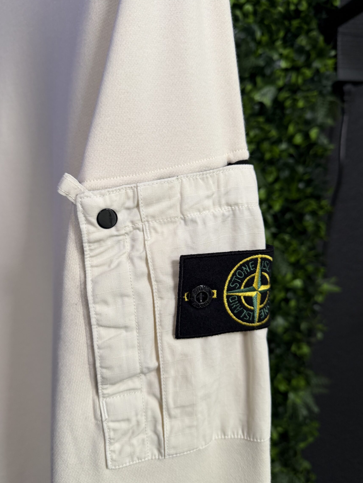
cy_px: 239
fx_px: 378
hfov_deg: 51.3
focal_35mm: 27
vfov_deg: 65.3
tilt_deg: -7.6
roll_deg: -2.6
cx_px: 166
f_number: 1.78
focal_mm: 6.76
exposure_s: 1/84
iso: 200
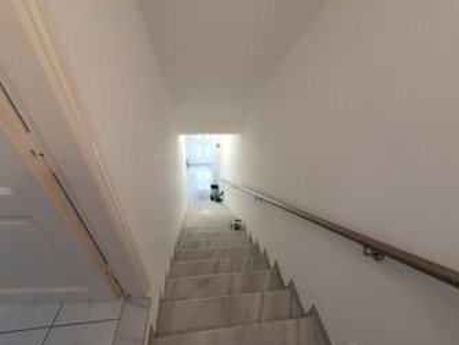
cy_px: 175
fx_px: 186
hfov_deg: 102.0
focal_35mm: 14
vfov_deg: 85.7
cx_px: 225
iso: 320
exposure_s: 1/50
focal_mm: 1.8
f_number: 2.2
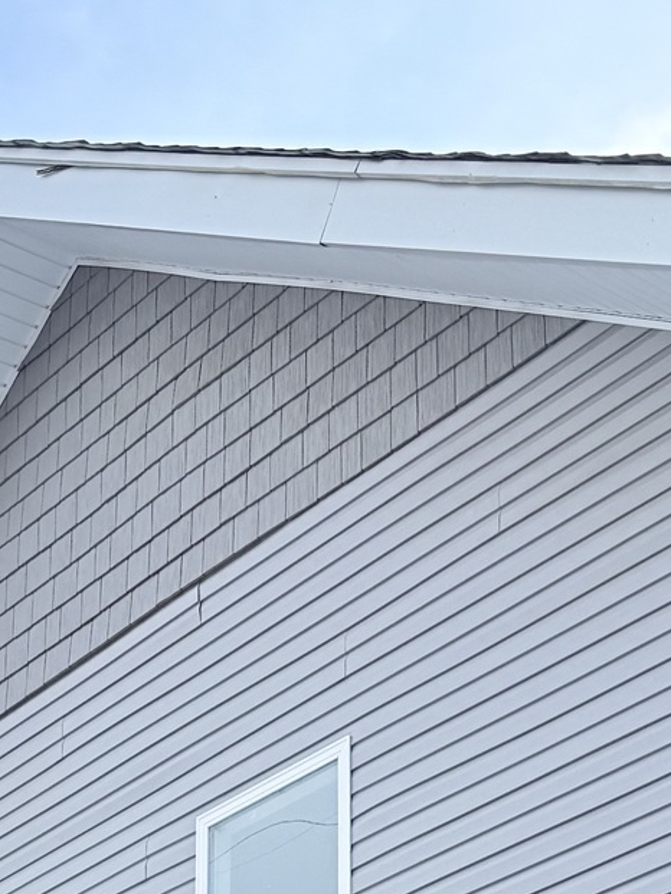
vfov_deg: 19.4
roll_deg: -1.4
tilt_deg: +12.7
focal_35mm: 89
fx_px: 2299
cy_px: 1306
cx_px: 190
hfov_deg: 16.5
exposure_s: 1/2053
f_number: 1.78
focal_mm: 6.76
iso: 80
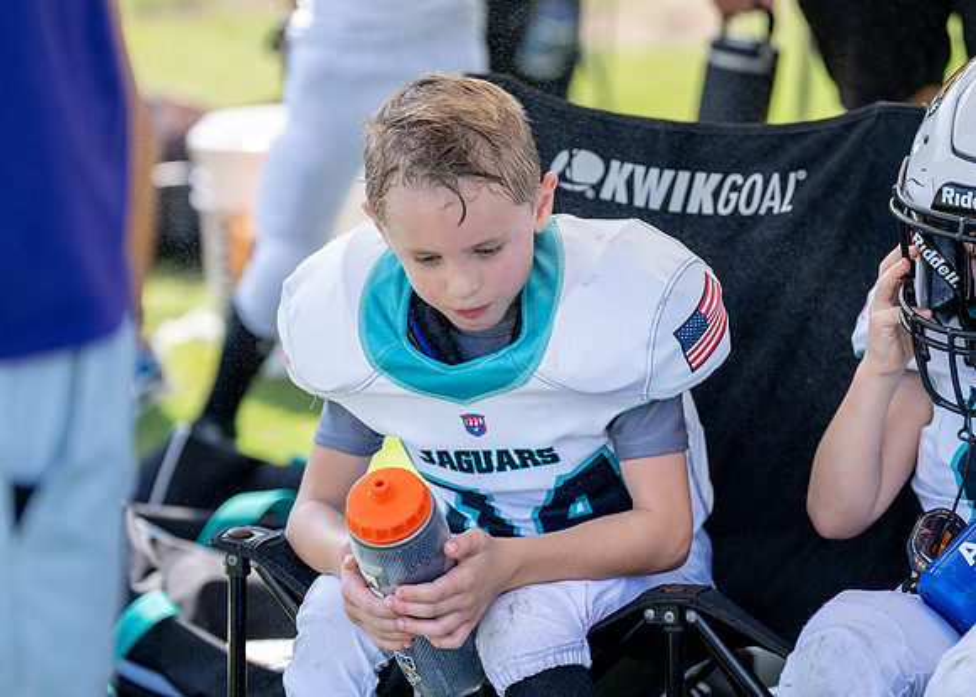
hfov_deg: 13.5
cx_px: 527
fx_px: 4109
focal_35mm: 148
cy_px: 294
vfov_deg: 9.7
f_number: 2.8
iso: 160
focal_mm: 121
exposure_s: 1/1000
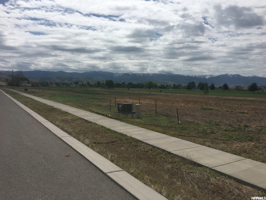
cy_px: 100
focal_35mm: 29
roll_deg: -0.5
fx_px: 223
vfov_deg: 48.2
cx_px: 133
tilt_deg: -4.3
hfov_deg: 61.7
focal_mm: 4.15
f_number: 2.2
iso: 25
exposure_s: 1/5128
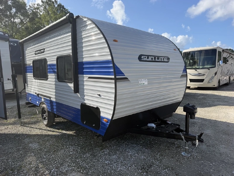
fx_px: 162
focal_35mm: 24
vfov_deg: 56.8
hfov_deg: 71.6
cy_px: 88
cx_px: 117
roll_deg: +2.9
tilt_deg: -5.0
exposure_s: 1/3584
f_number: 1.78
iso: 80
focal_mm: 6.76
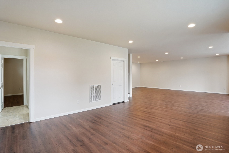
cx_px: 114
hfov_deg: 93.3
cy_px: 76
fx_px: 108
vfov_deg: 70.4
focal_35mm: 17
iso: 400
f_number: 8
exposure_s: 1/10
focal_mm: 17
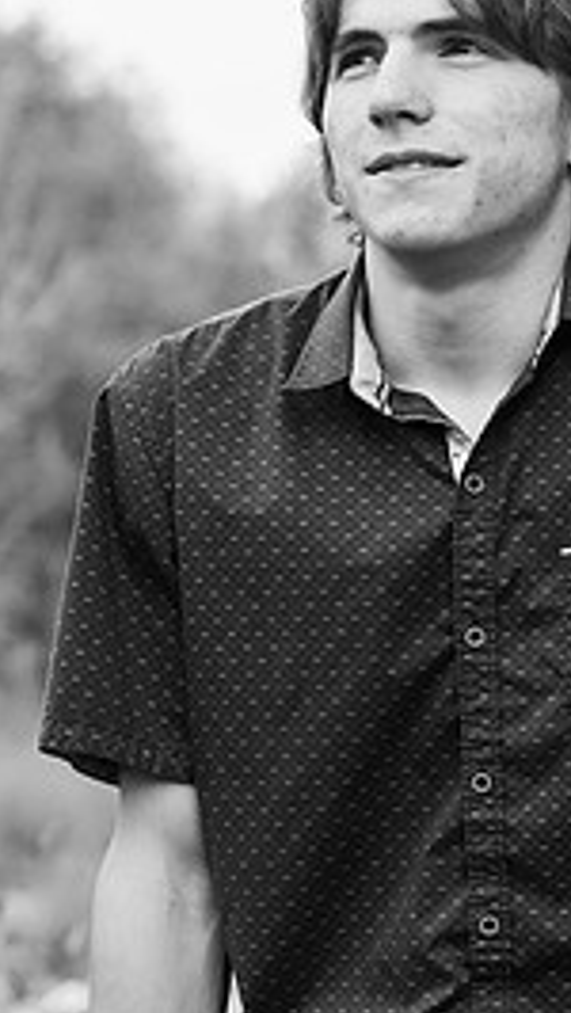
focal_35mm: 160
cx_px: 902
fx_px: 4298
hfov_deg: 7.4
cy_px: 493
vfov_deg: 13.4
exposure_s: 1/1000
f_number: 4.5
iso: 640
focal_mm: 70
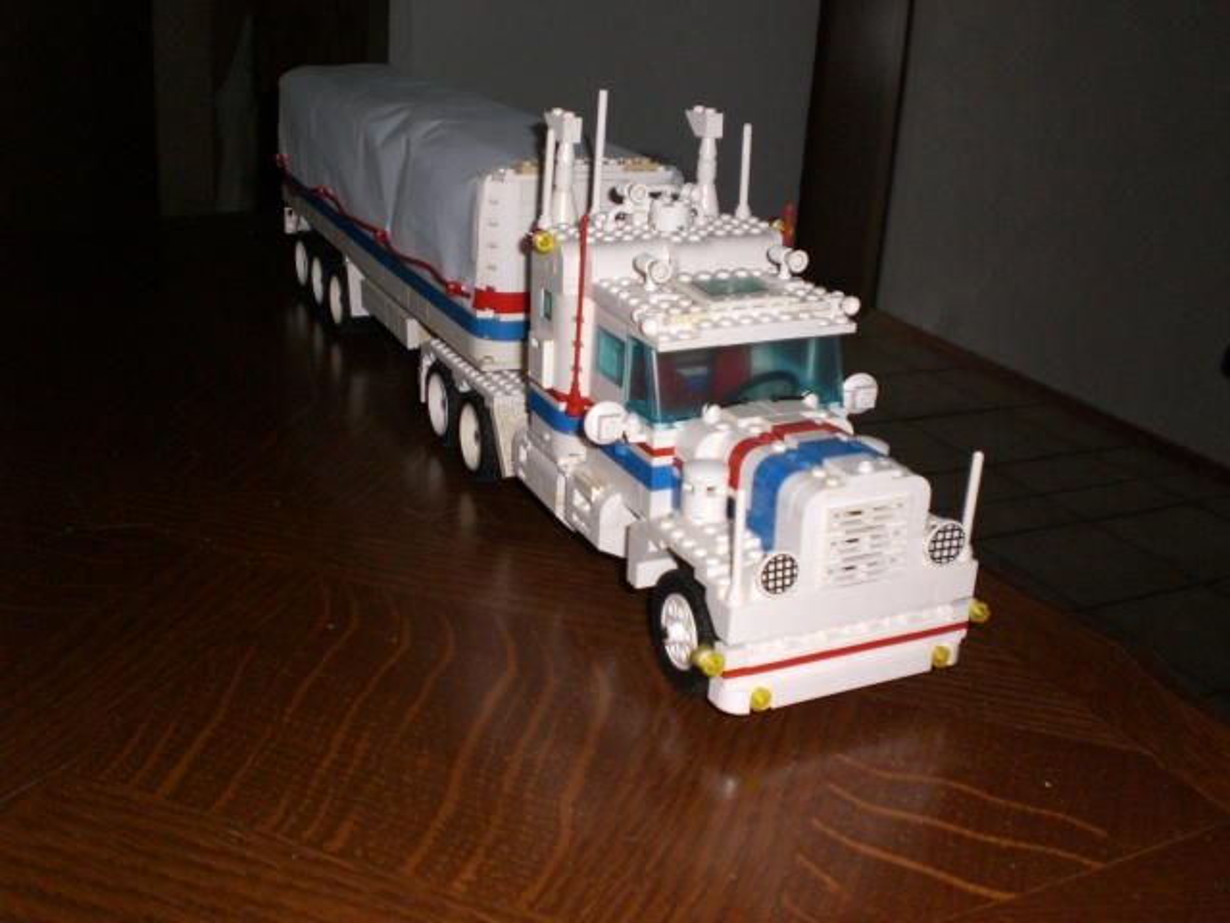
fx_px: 1350
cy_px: 462
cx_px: 615
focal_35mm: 38
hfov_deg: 49.0
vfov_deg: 37.7
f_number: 3.1
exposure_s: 1/60
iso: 200
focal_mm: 6.3
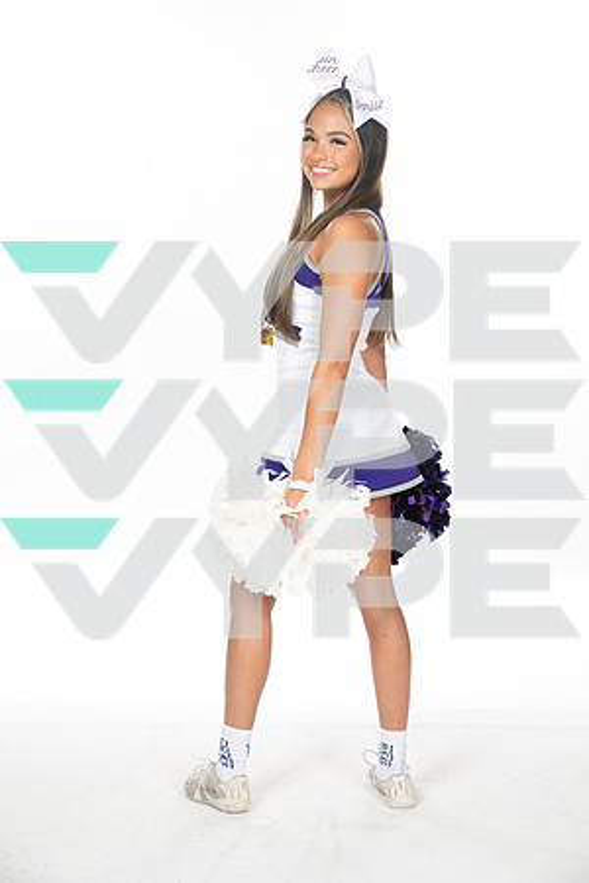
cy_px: 442
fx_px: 1374
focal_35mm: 56
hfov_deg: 24.2
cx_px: 294
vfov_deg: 35.6
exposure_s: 1/320
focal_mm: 56
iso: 800
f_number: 7.1
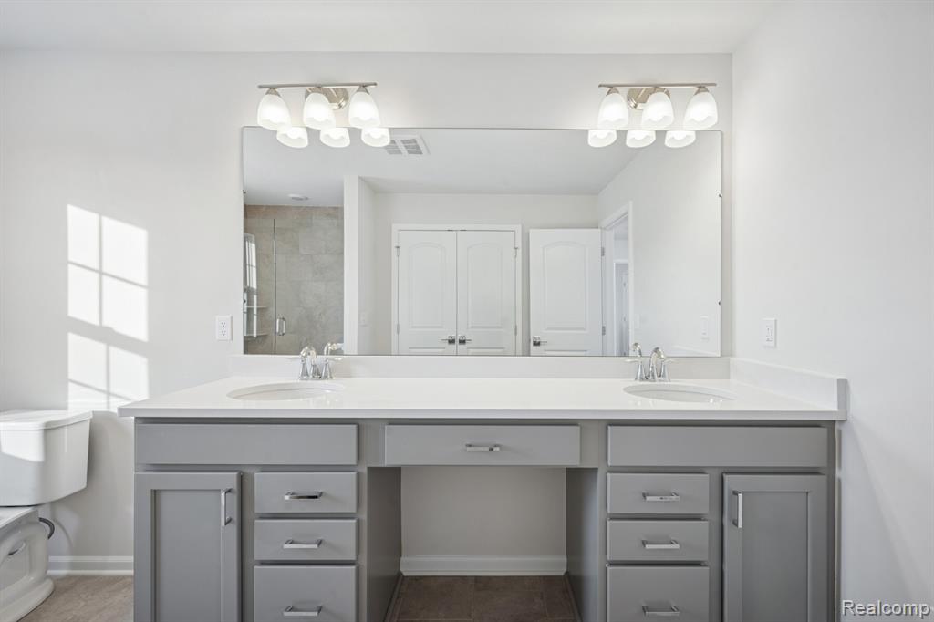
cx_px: 467
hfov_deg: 104.3
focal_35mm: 14
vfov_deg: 81.2
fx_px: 363
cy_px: 311
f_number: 9
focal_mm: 14
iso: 50
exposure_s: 1/2
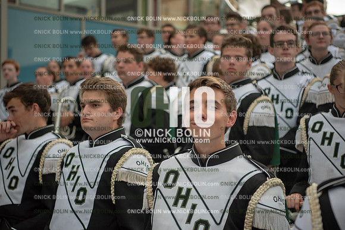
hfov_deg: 28.8
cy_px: 115
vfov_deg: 19.5
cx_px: 172
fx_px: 671
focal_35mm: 70
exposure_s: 1/1000
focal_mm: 70
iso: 800
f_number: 3.2
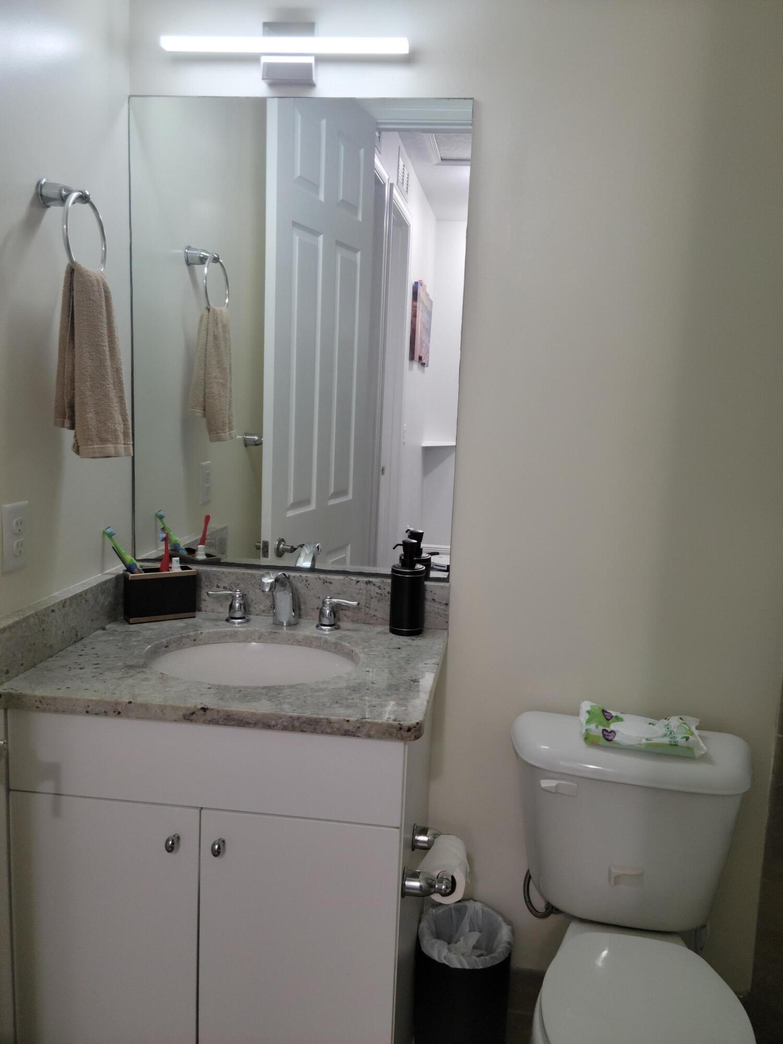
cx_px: 392
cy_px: 522
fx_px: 844
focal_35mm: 28
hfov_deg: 49.7
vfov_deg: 63.4
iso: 160
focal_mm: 5.9
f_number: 2
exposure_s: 1/40
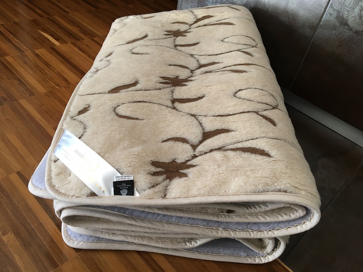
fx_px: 304
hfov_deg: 61.7
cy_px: 136
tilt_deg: -41.5
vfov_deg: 48.2
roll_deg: -9.5
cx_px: 182
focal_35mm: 29
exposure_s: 1/33
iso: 80
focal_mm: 4.15
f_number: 2.2
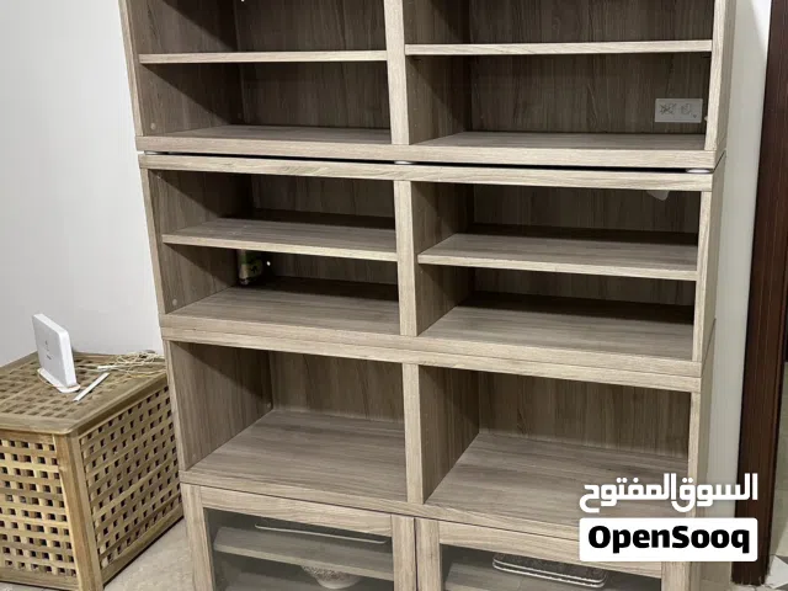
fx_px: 546
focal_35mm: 24
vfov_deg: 56.8
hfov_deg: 71.6
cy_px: 296
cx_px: 394
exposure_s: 1/50
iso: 250
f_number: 1.78
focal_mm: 6.86
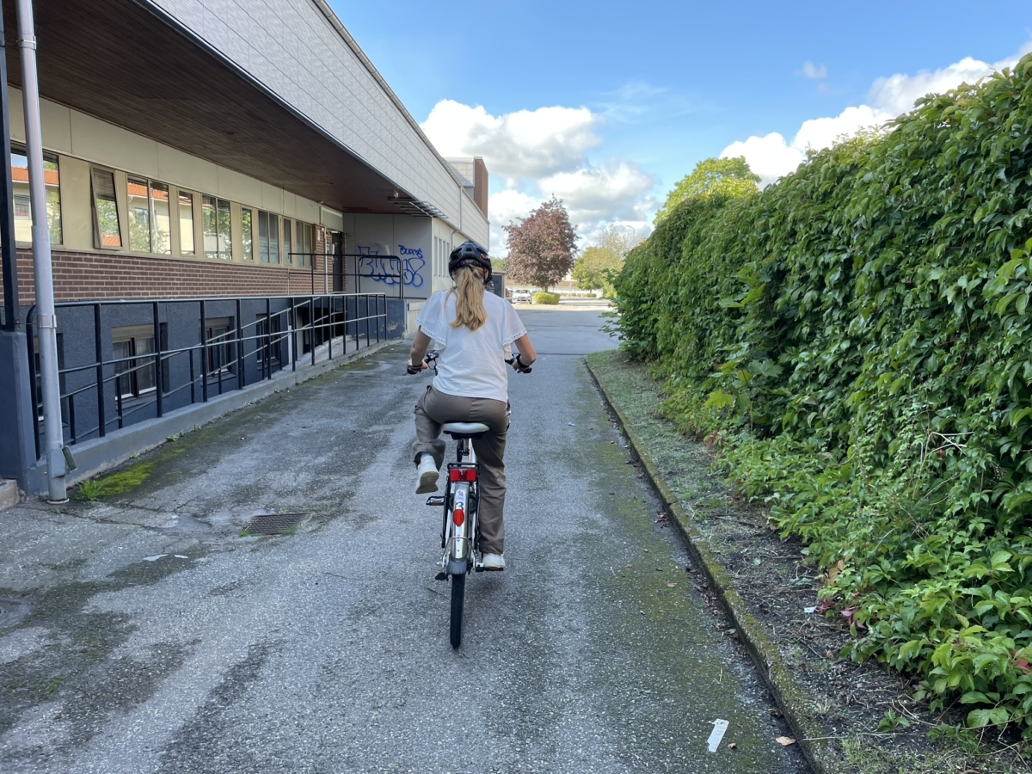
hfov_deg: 67.3
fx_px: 775
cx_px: 516
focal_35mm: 26
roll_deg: -1.1
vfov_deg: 53.1
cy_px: 387
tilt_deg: -7.5
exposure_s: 1/370
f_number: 1.6
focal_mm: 4.2
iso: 32
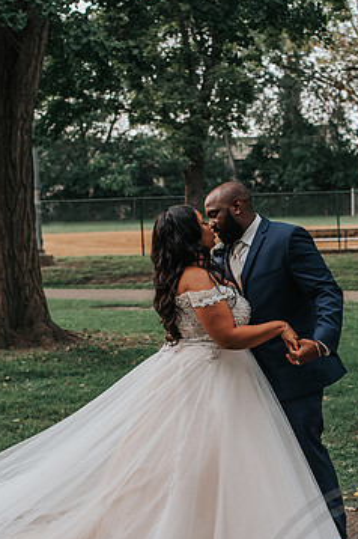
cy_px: 318
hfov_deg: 20.5
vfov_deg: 30.5
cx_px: 250
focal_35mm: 66
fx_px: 986
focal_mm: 35
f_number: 2.8
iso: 250
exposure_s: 1/640
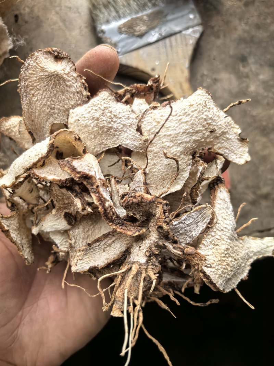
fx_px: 285
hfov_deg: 51.3
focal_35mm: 27
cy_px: 183
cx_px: 137
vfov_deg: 65.3
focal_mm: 5.75
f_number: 2
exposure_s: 1/500
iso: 1250
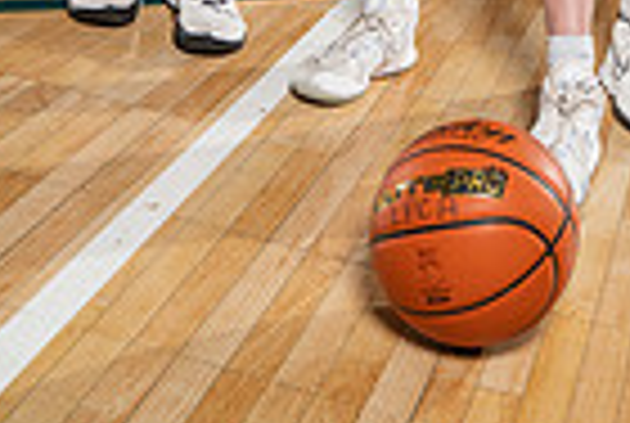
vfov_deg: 13.9
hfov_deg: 25.6
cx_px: 536
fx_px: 1350
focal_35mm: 77
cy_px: -513
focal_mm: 24
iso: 320
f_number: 7.1
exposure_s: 1/250
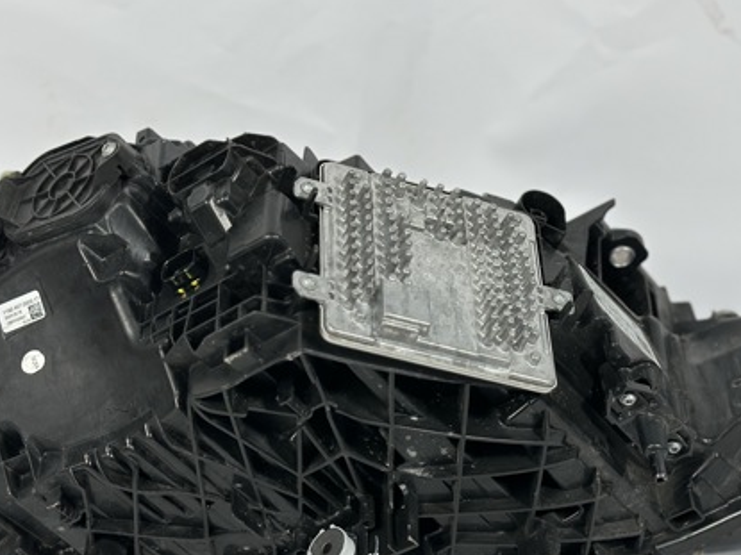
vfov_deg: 19.8
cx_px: 375
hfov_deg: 26.3
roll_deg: +0.3
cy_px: 360
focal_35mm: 74
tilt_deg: -23.3
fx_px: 1584
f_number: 1.78
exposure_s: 1/100
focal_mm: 6.86
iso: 125
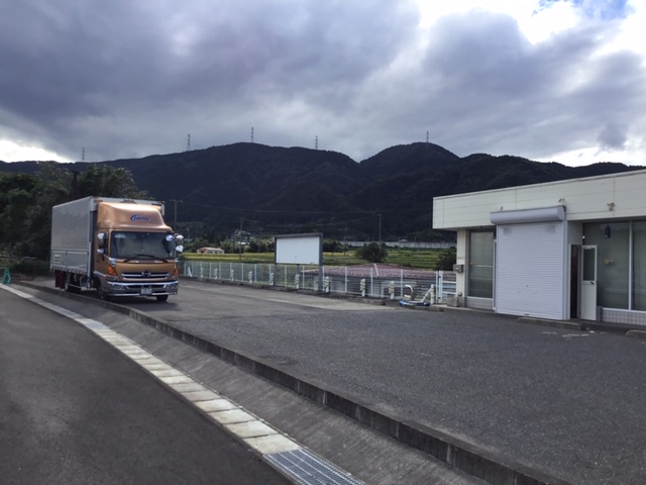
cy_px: 242
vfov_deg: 45.4
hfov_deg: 58.4
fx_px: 579
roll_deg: -2.0
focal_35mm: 31
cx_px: 323
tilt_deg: +1.2
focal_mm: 3.3
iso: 25
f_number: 2.4
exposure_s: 1/806
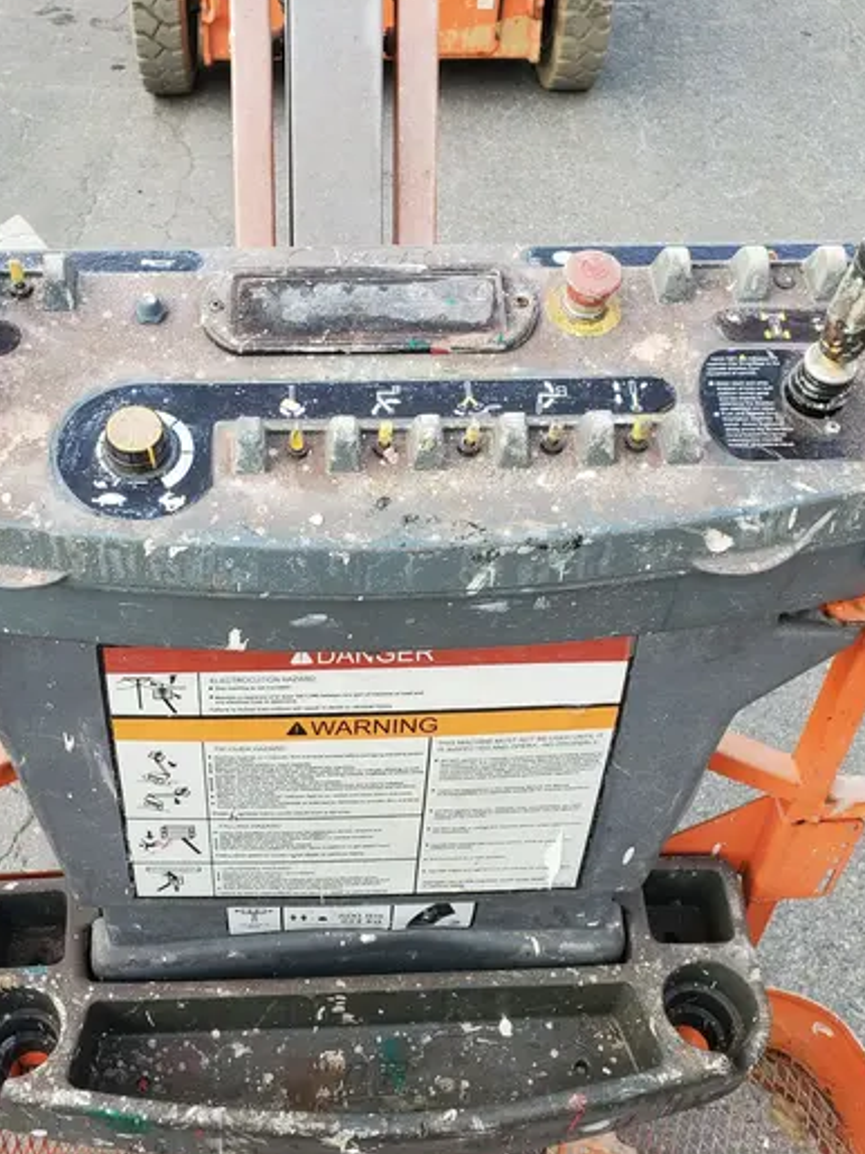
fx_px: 1233
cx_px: 359
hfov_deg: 38.5
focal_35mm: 37
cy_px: 588
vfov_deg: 50.1
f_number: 2.4
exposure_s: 1/120
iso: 80
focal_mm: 4.3
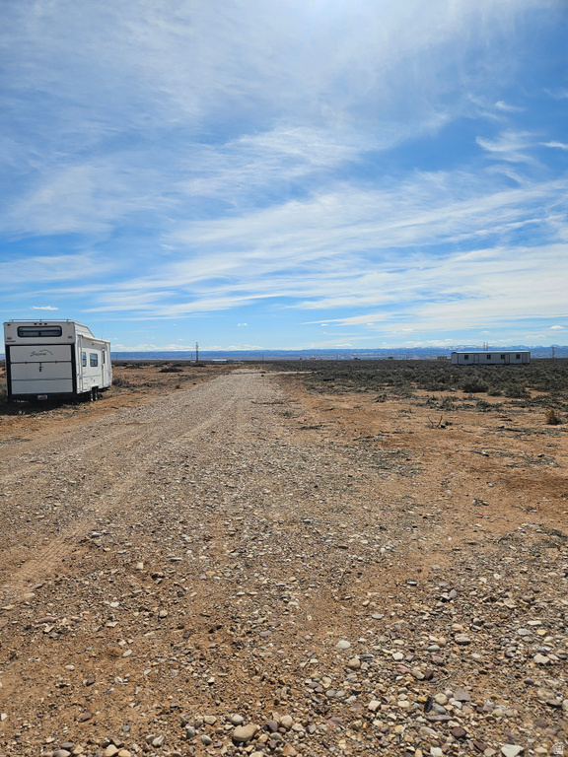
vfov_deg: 73.9
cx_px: 284
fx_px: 503
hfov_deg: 58.9
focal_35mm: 23
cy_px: 378
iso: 25
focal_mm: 5.4
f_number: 1.8
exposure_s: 1/4953
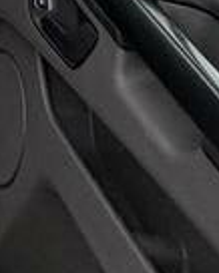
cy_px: -233
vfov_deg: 17.1
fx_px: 728
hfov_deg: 13.2
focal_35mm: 90
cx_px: -291
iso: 64
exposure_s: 1/347
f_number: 2.2
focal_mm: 2.22
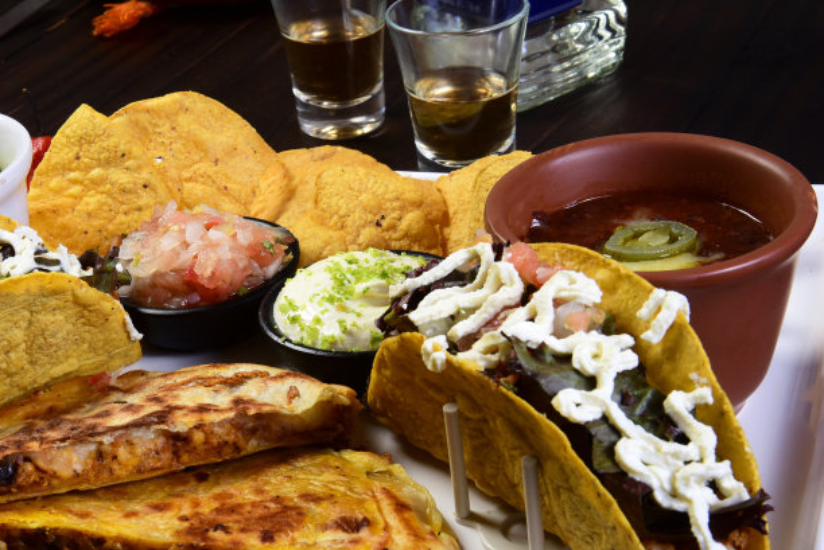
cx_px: 412
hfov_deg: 35.6
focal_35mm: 56
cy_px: 275
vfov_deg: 24.2
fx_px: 1283
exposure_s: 1/200
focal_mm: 56
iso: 250
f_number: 18
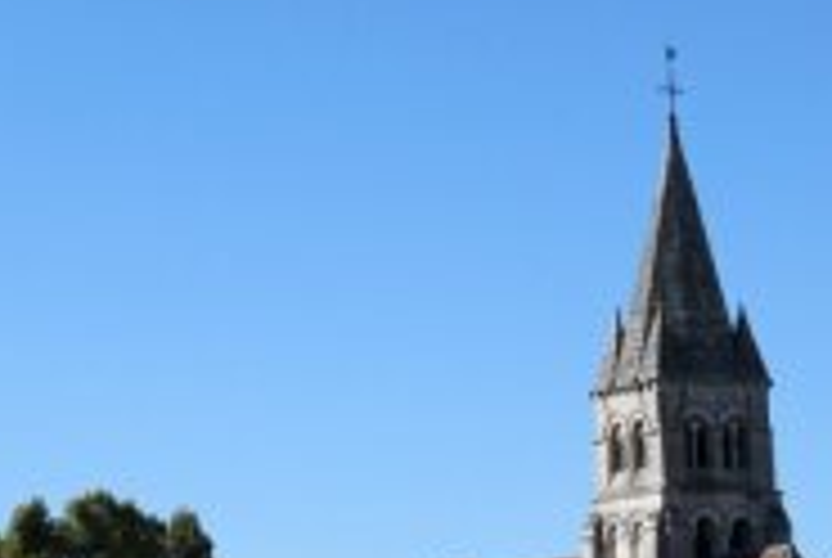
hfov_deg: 12.6
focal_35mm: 162
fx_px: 3750
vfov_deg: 8.5
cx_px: 661
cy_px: 529
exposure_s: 1/1000
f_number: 6.3
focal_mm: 27.4
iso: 200
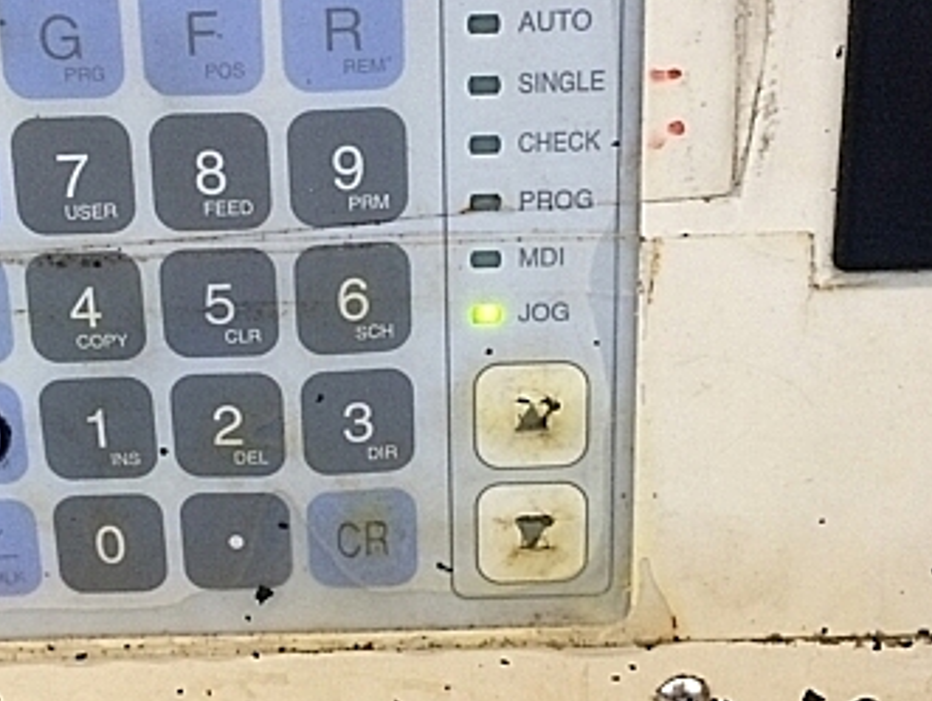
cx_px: 377
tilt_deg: -21.6
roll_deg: +1.1
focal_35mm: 56
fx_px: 1509
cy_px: 329
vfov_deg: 26.1
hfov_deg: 34.2
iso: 125
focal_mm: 4.15
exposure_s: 1/30
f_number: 2.2
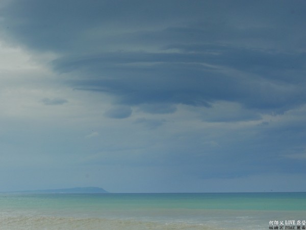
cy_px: 115
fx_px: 937
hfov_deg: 18.5
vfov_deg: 14.0
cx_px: 153
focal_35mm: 106
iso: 200
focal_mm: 53
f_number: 22
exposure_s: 2.5
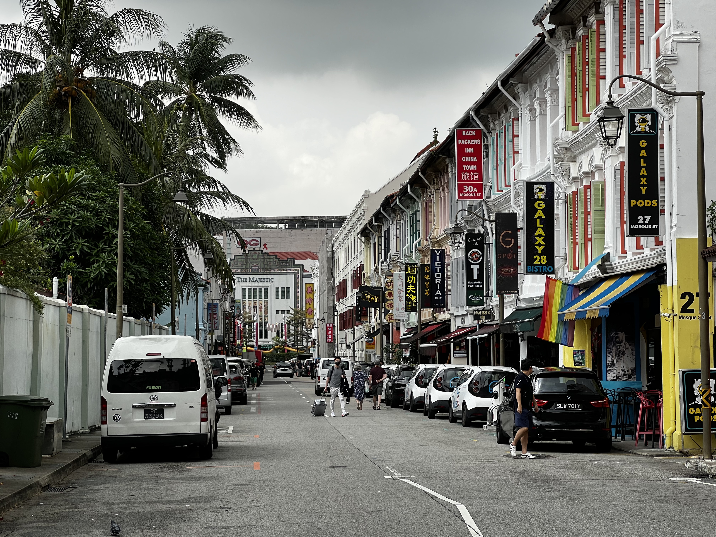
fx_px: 1593
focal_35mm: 77
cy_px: 268
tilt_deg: +3.6
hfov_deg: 25.3
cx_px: 358
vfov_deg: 19.1
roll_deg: +0.5
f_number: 2.8
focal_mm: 9
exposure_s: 1/376
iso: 32
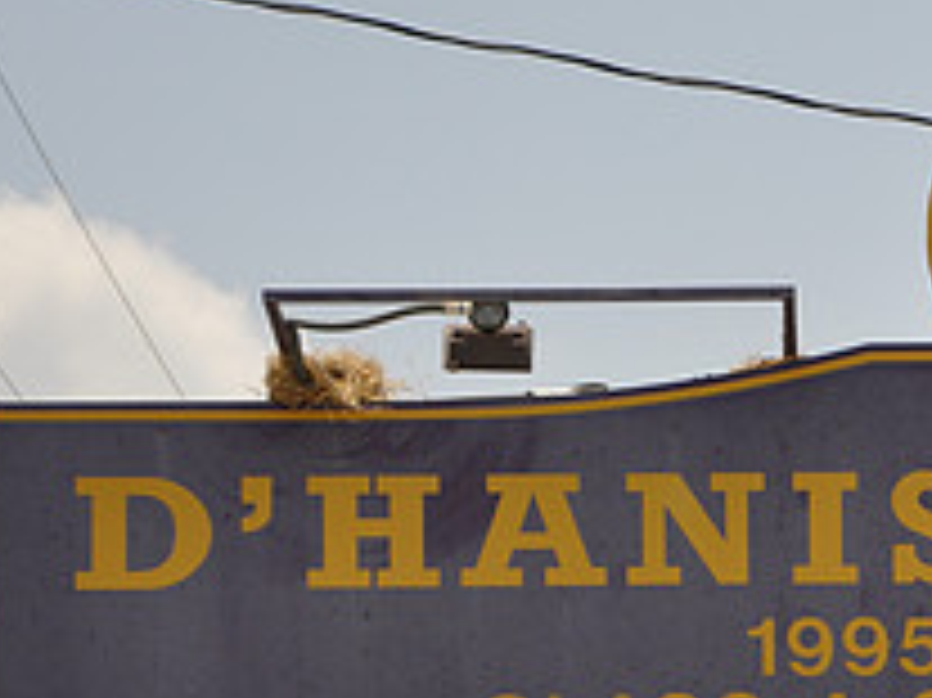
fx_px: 8691
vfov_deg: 4.6
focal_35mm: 323
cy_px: 628
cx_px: 1099
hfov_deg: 6.1
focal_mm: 80
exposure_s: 1/250
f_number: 8
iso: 200
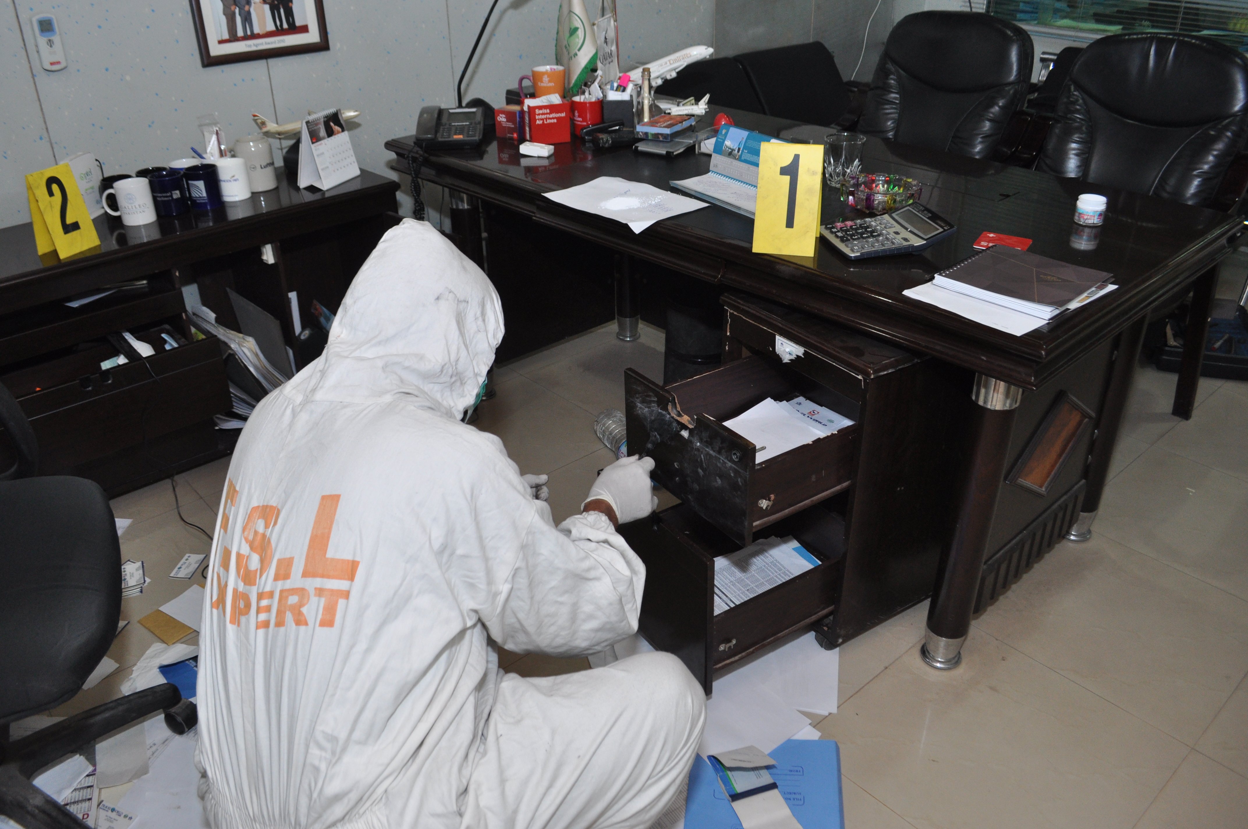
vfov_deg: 47.8
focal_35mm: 27
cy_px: 414
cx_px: 624
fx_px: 935
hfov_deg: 67.4
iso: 640
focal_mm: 18
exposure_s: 1/60
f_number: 5.6
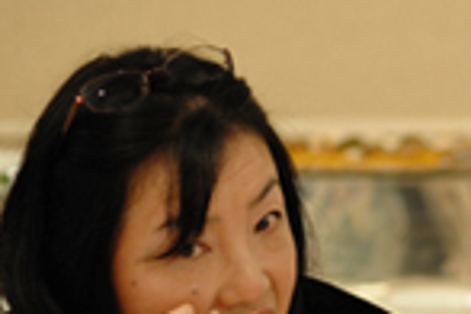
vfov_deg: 6.2
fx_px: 2852
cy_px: 423
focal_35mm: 218
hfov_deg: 8.8
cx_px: 993
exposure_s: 1/100
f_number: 2.8
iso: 1100
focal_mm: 50
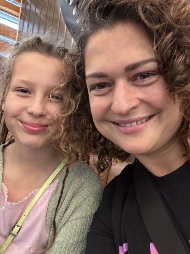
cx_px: 95
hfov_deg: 46.8
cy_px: 127
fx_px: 220
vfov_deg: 60.0
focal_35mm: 30
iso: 250
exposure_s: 1/33
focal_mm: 2.69
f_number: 1.9
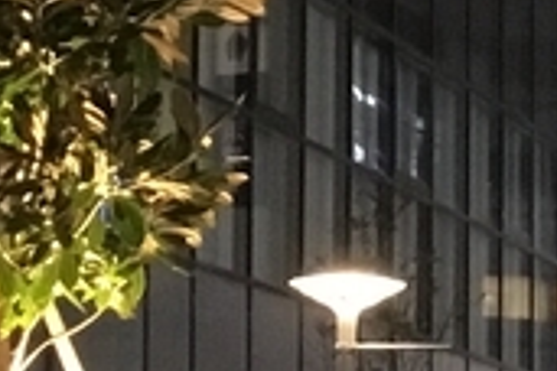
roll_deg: +0.2
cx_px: 371
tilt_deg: +5.8
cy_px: 189
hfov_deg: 9.1
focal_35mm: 226
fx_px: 3496
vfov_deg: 6.1
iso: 250
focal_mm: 3.3
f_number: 2.4
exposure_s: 1/15
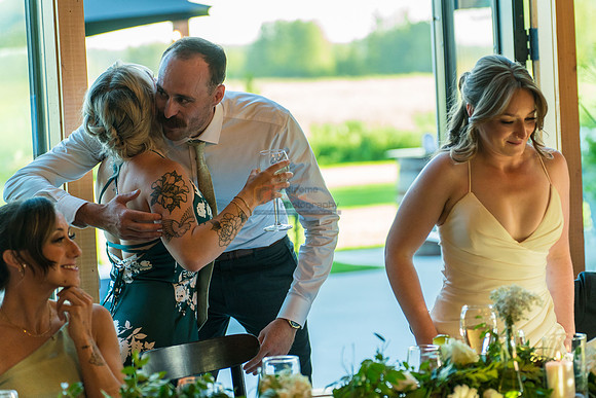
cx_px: 371
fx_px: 2072
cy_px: 136
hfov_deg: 16.3
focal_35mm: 125
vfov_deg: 11.0
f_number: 2.8
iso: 1000
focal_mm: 95
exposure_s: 1/400
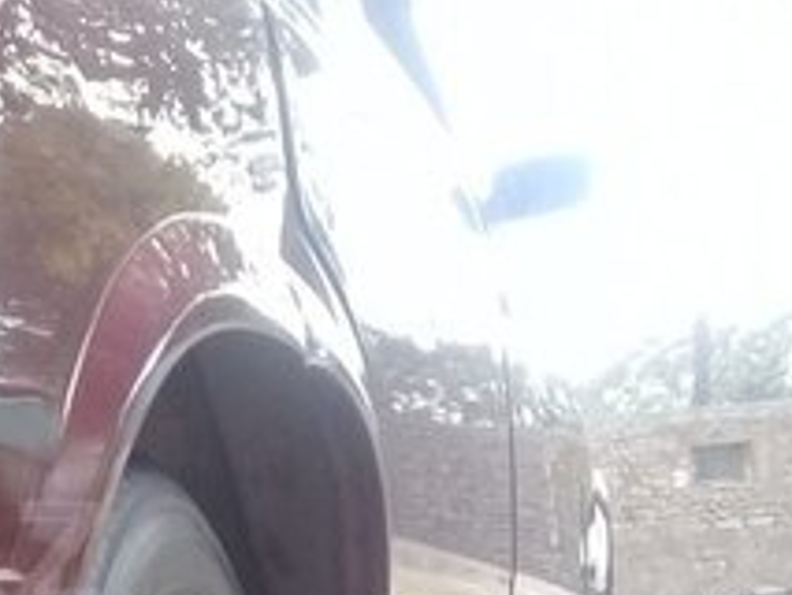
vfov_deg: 15.2
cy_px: 556
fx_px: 2198
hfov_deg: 18.7
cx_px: -279
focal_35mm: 96
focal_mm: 3.3
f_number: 2.2
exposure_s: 1/120
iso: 64
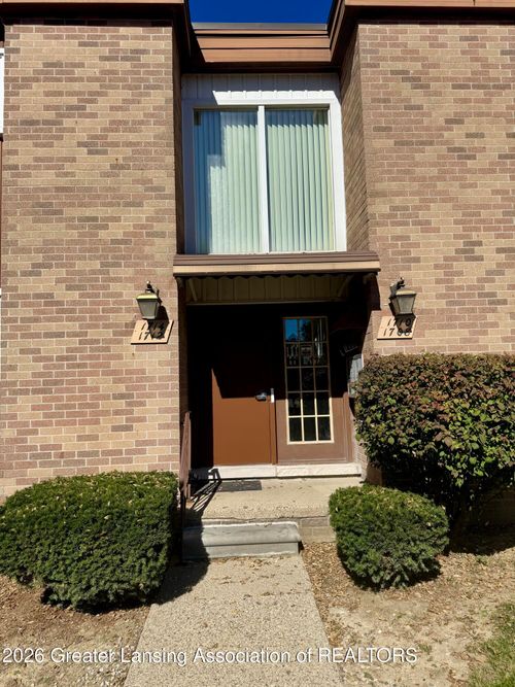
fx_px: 476
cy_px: 344
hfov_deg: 56.8
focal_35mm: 24
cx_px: 258
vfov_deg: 71.6
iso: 80
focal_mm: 6.76
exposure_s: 1/7092
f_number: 1.78
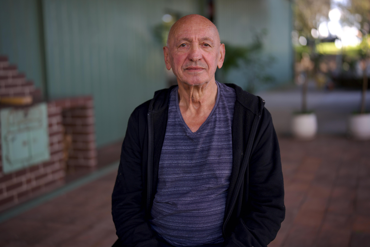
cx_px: 185
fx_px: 514
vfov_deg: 27.0
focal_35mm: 50
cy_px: 124
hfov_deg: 39.6
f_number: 1.4
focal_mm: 50
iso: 125
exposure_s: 1/500
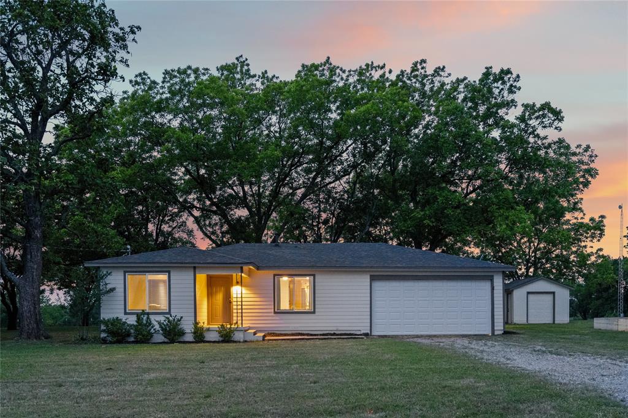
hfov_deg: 60.3
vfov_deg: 42.3
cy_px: 209
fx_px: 541
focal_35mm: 31
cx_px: 314
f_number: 4
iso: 16000
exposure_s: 1/40
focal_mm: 31
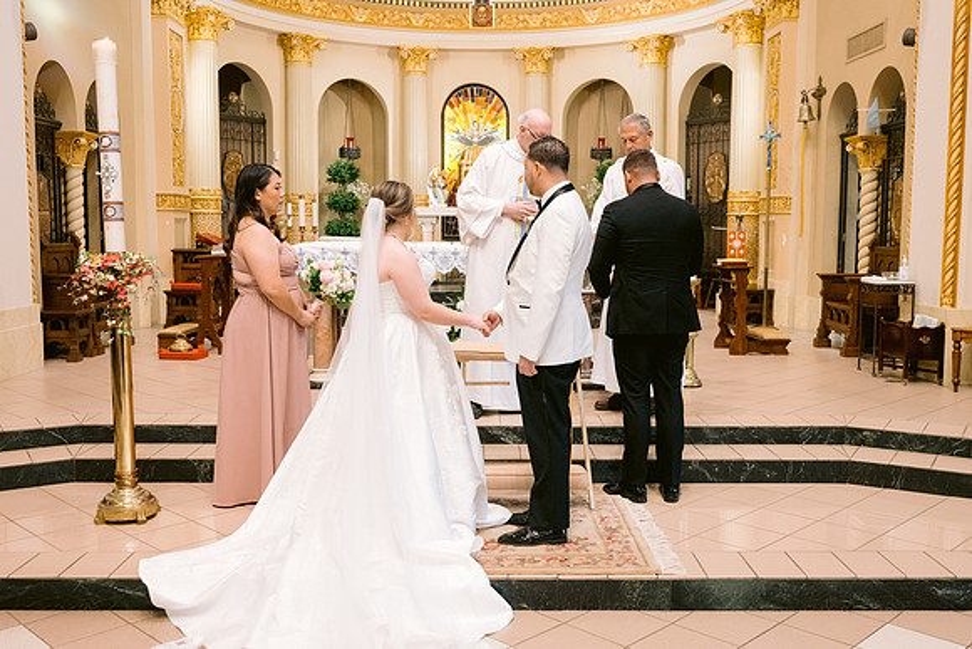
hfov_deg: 52.1
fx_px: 994
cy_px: 321
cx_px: 485
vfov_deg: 36.2
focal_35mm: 37
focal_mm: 35
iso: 1600
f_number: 4
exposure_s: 1/100
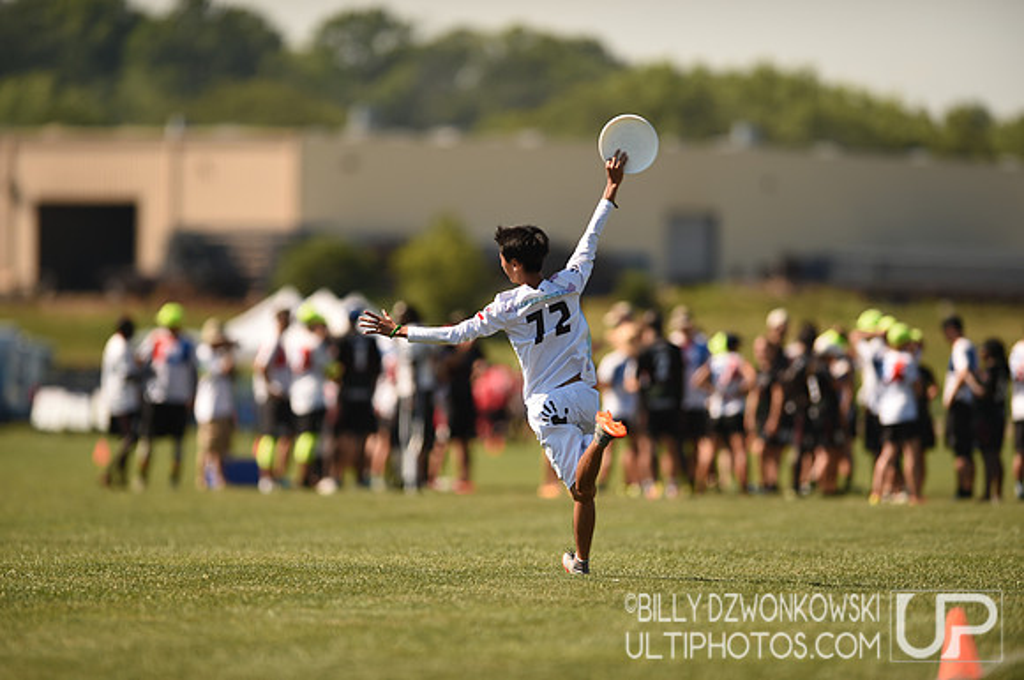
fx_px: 11362
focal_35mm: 400
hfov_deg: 5.2
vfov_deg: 3.4
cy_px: 340
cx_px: 512
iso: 100
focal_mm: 400
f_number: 3.2
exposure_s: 1/1600
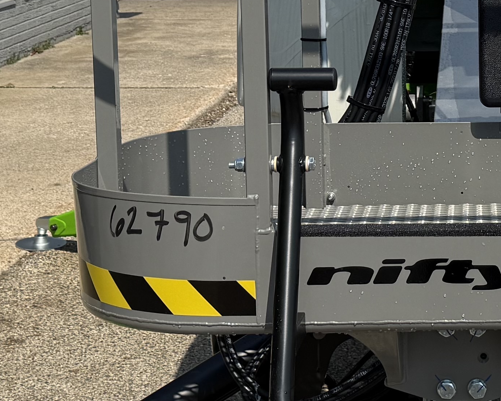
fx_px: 1439
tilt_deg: -8.9
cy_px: 82
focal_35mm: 97
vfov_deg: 15.8
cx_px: 478
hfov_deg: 19.3
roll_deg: +0.7
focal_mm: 6.76
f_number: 1.78
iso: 80
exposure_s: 1/6173
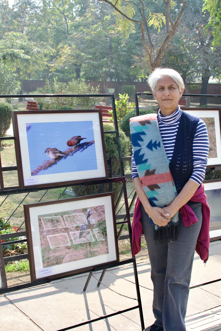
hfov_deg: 25.8
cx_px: 110
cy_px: 166
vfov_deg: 37.8
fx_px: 483
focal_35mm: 52
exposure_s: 1/1000
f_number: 6.3
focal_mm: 35
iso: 800
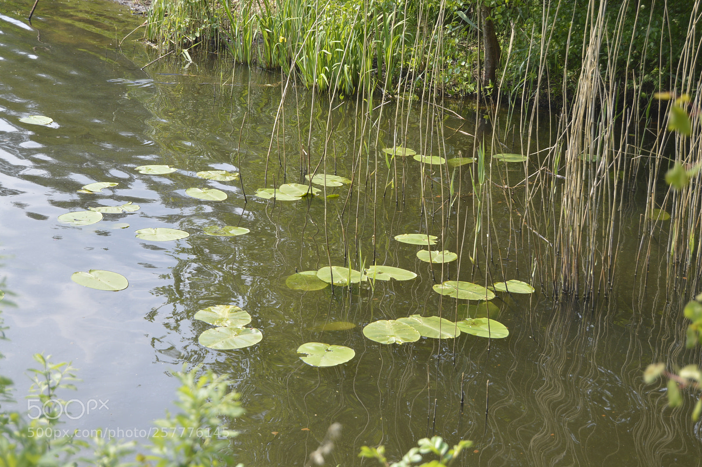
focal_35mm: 82
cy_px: 234
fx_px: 1607
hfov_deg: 24.6
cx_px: 351
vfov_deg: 16.5
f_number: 5.6
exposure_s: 1/160
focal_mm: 55
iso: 100
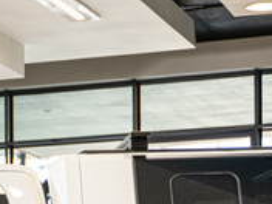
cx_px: -100
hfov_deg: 10.0
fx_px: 1515
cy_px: 376
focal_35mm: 193
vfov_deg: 7.5
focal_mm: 34.5
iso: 400
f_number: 2.8
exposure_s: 1/200
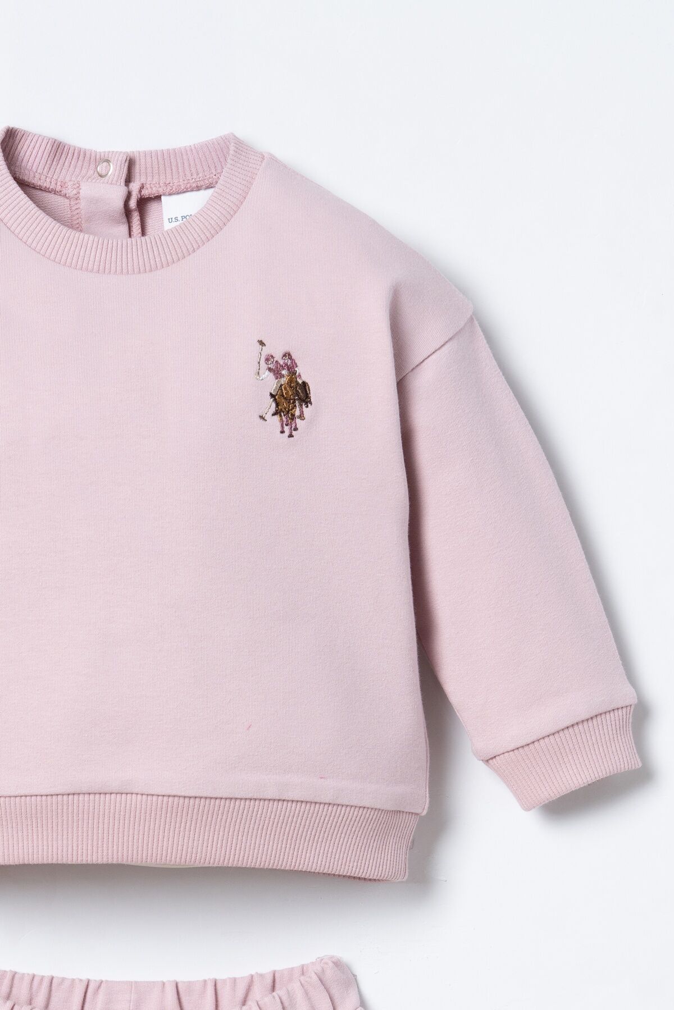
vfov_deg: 39.6
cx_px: 337
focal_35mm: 50
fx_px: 1404
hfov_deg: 27.0
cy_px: 505
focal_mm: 50
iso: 400
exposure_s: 1/125
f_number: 9
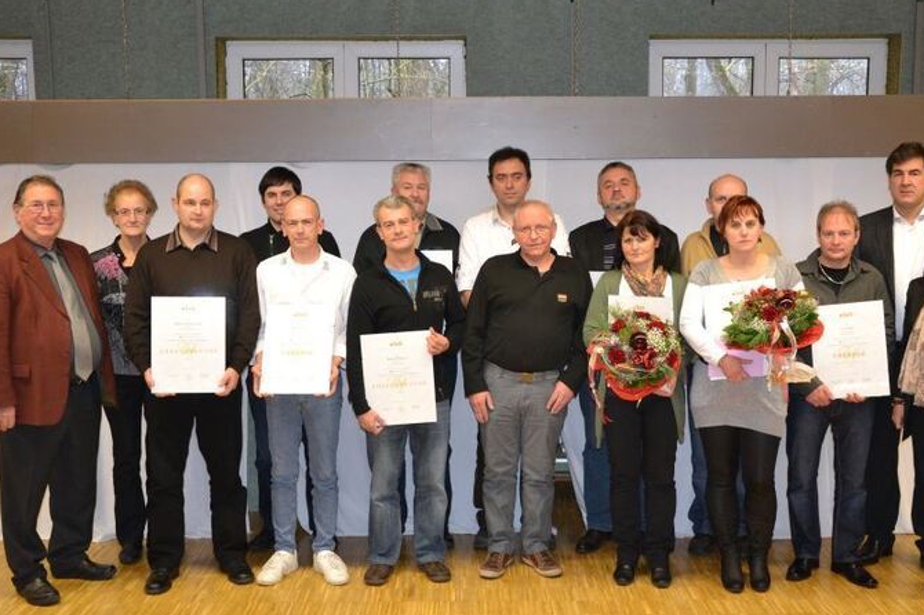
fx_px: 1103
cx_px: 488
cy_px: 329
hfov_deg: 45.4
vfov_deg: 31.1
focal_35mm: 43
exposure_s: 1/60
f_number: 3.8
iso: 1600
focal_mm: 24
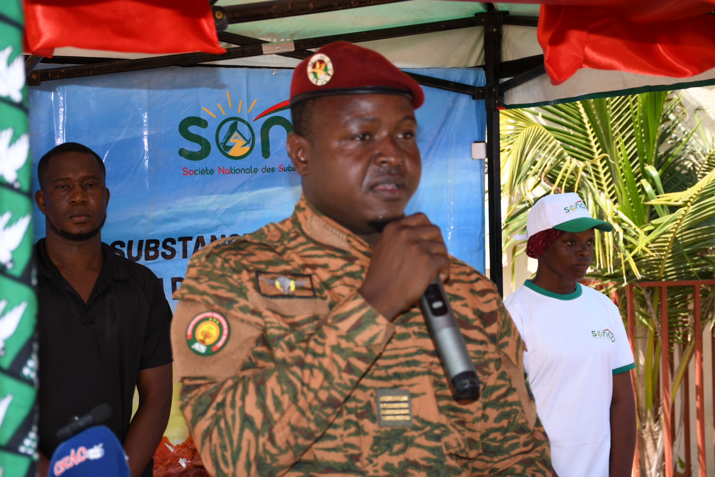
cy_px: 238
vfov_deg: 21.6
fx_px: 1251
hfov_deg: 31.9
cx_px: 358
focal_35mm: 63
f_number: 4.5
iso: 100
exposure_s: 1/250
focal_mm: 42
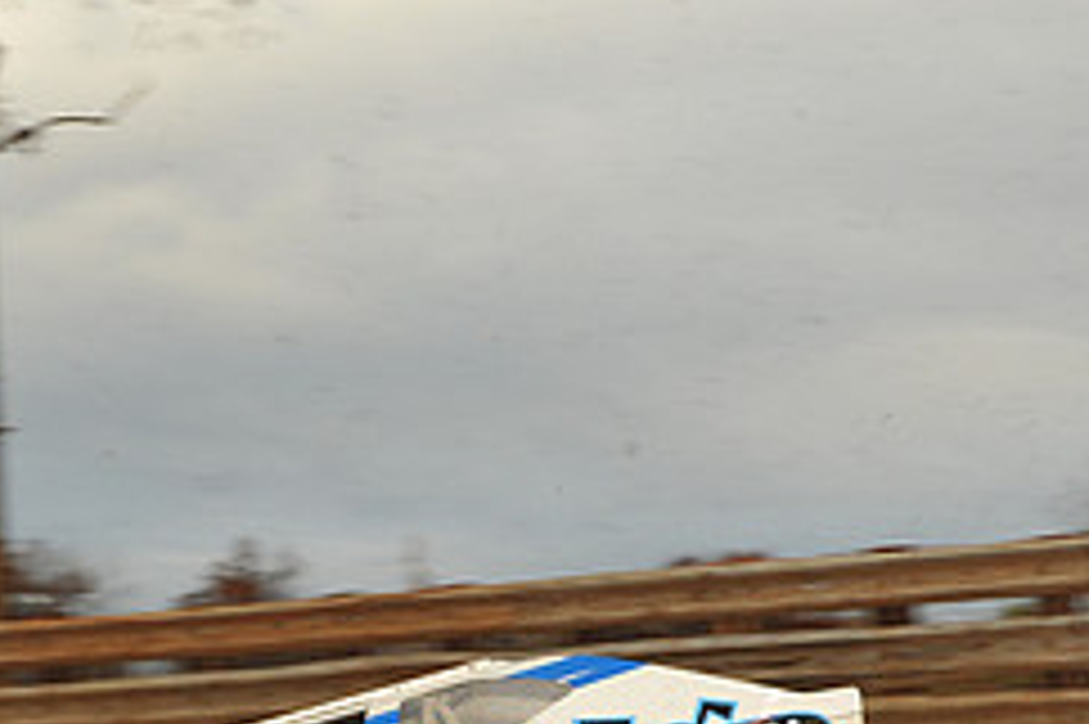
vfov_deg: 8.1
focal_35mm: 168
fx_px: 5078
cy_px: 850
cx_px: 356
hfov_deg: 12.2
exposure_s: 1/320
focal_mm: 70
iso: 800
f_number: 7.1
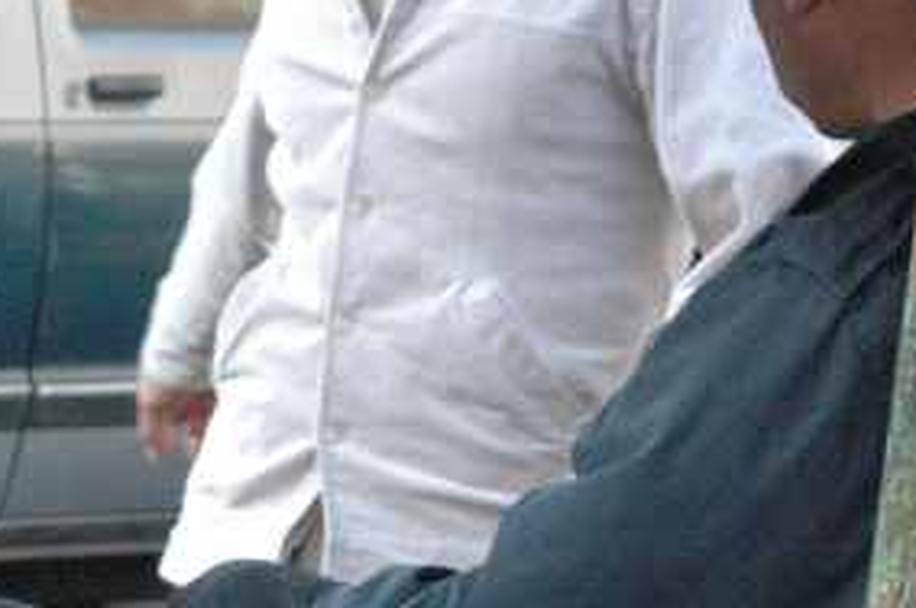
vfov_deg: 3.5
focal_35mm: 391
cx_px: -227
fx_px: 9937
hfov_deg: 5.3
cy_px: 828
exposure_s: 1/200
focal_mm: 72
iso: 1600
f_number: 7.1
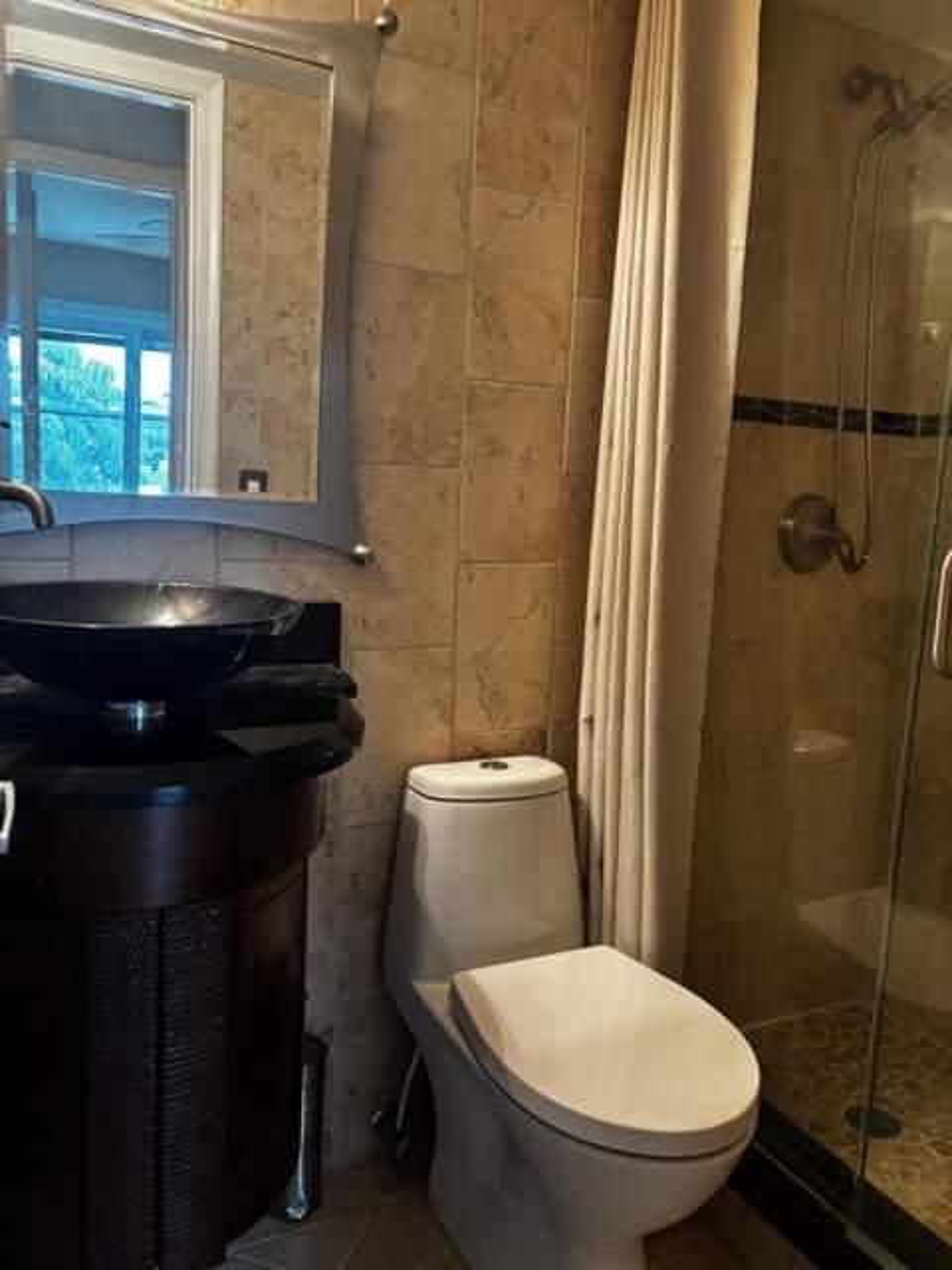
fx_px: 953
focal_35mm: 26
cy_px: 635
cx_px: 476
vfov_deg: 67.3
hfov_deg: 53.1
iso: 400
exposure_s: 1/60
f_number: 1.6
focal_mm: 5.96
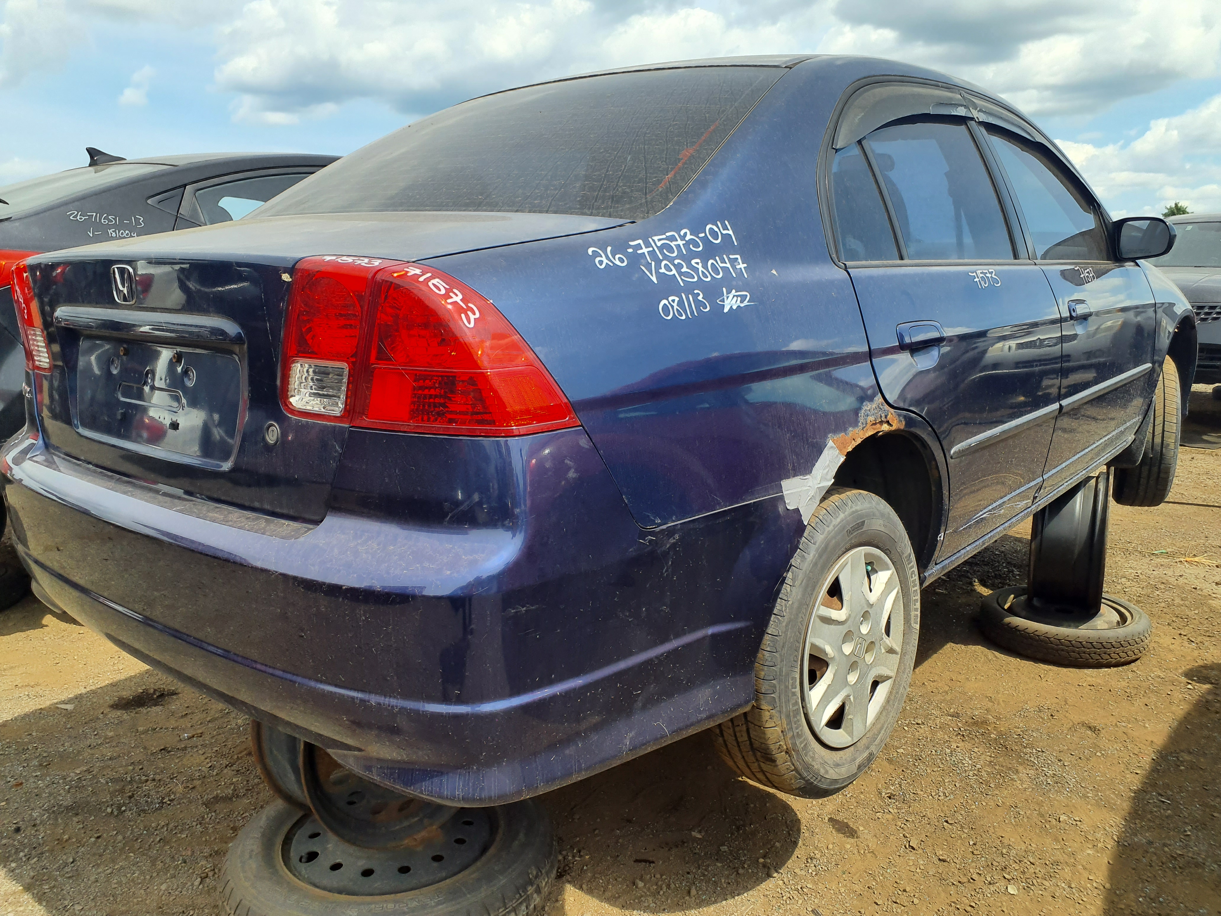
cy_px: 458
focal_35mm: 27
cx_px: 610
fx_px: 952
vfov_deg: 51.4
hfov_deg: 65.3
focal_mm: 3.58
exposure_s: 1/1172
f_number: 1.9
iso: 40
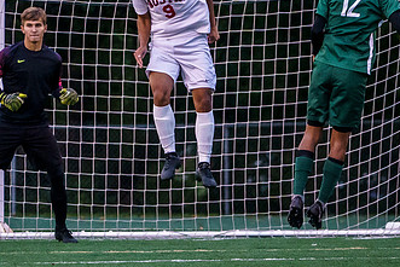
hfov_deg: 3.1
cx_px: 239
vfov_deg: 2.0
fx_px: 7481
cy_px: 77
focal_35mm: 673
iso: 5000
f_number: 4
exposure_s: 1/1250
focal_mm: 200
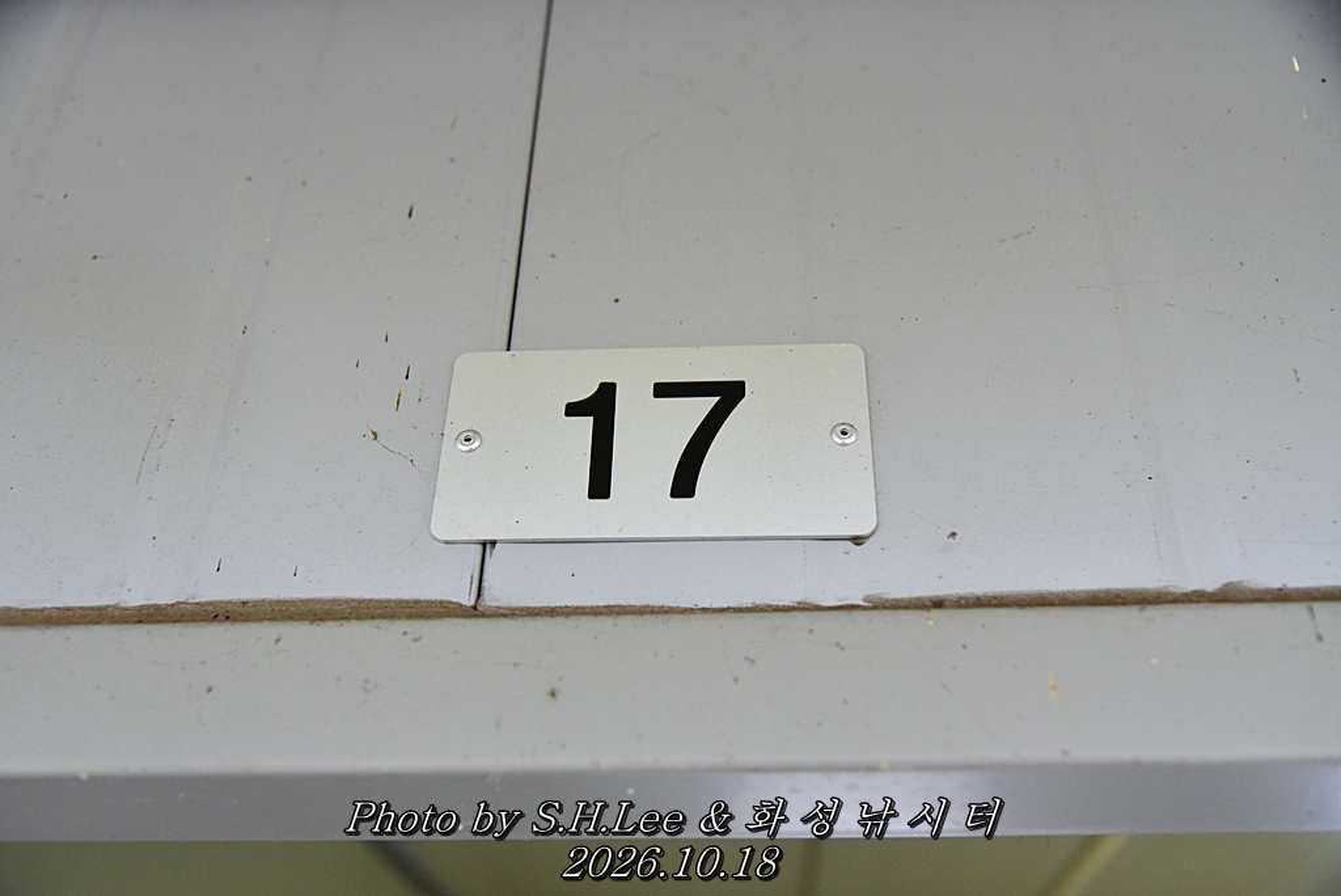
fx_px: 1416
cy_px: 448
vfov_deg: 35.1
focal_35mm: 38
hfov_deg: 50.7
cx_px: 670
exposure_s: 1/500
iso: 1600
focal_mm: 38
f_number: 4
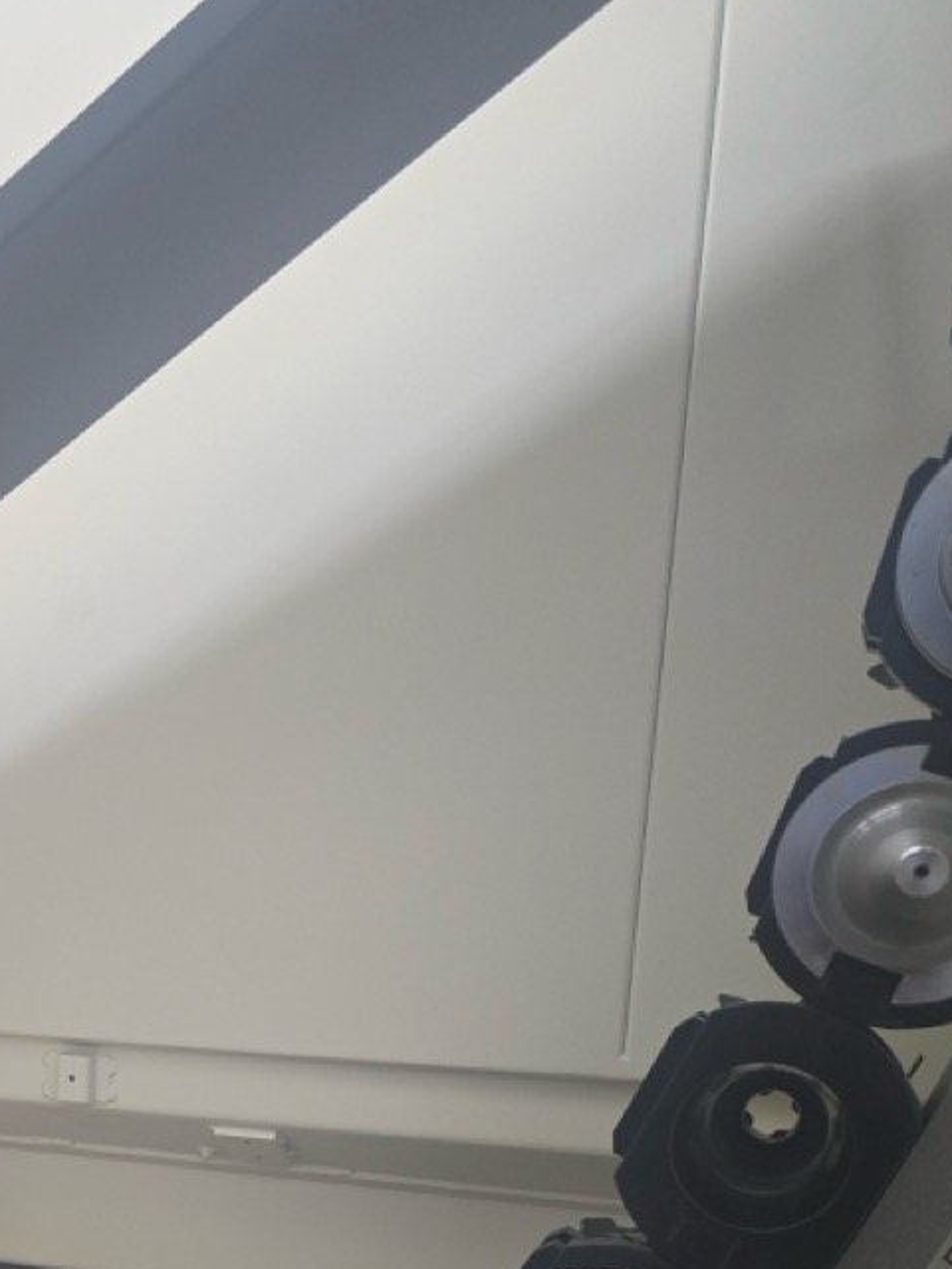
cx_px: 105
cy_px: 1182
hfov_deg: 30.2
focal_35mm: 46
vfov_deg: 38.0
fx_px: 1687
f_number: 1.7
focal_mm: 6.3
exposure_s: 1/60
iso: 800
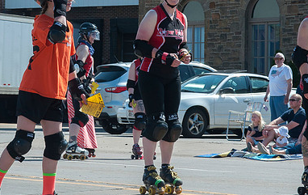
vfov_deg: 8.0
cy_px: 9
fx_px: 1389
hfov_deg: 12.7
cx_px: 152
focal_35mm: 165
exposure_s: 1/320
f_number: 9
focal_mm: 50
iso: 200
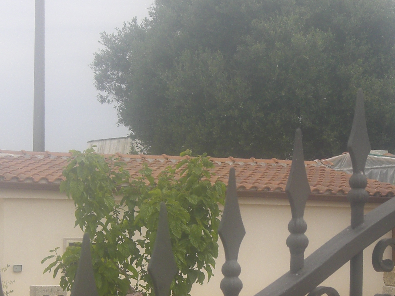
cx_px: 203
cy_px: 240
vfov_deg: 11.3
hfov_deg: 15.1
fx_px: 1495
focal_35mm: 131
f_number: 5.8
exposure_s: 1/160
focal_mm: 11.34
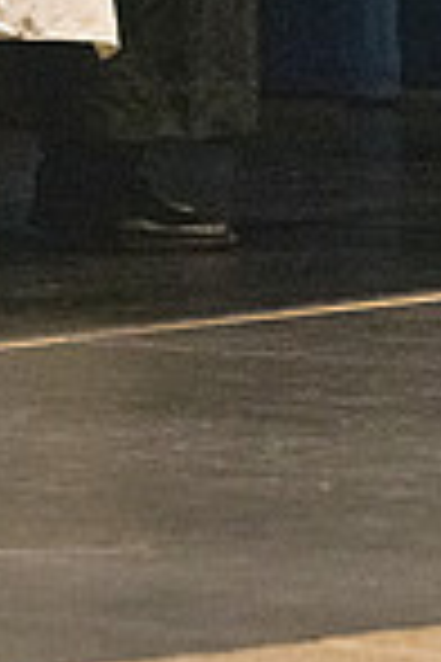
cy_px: -279
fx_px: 9793
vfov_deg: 3.9
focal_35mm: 533
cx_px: 286
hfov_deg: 2.6
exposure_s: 1/400
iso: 10000
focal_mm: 116
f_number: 3.2
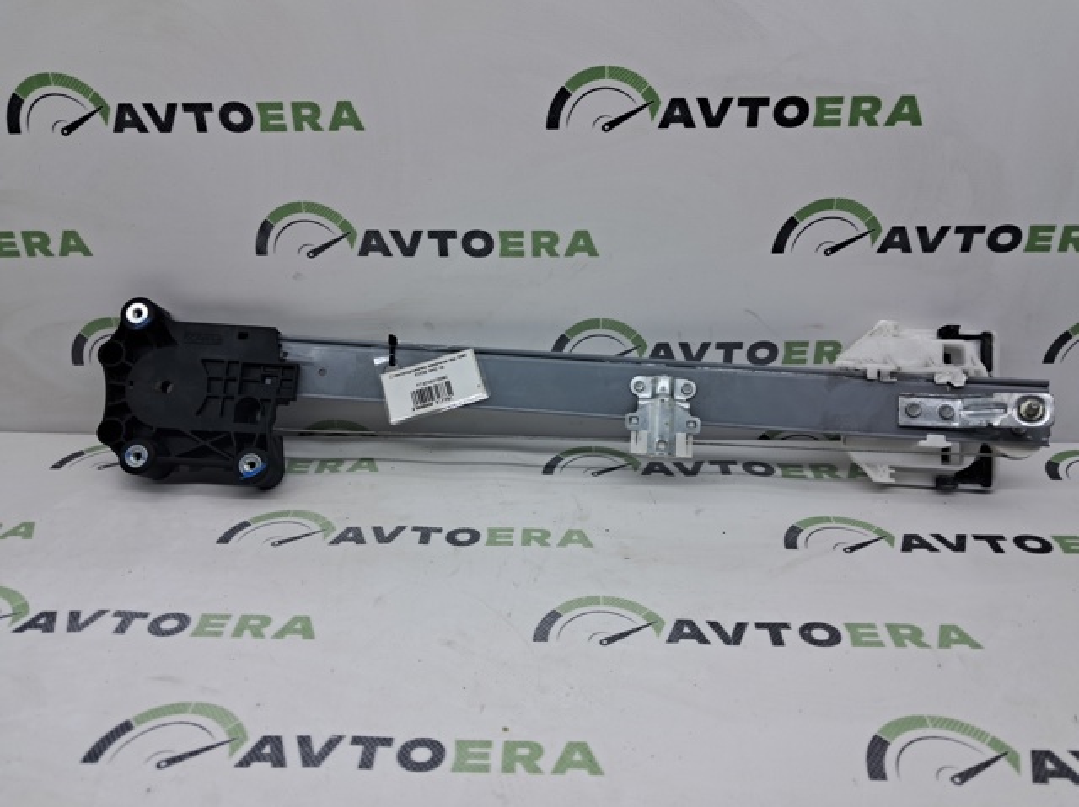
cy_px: 404
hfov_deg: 65.4
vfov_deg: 51.3
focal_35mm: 27
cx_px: 540
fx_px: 841
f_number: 1.8
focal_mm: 4
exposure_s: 1/112
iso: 50
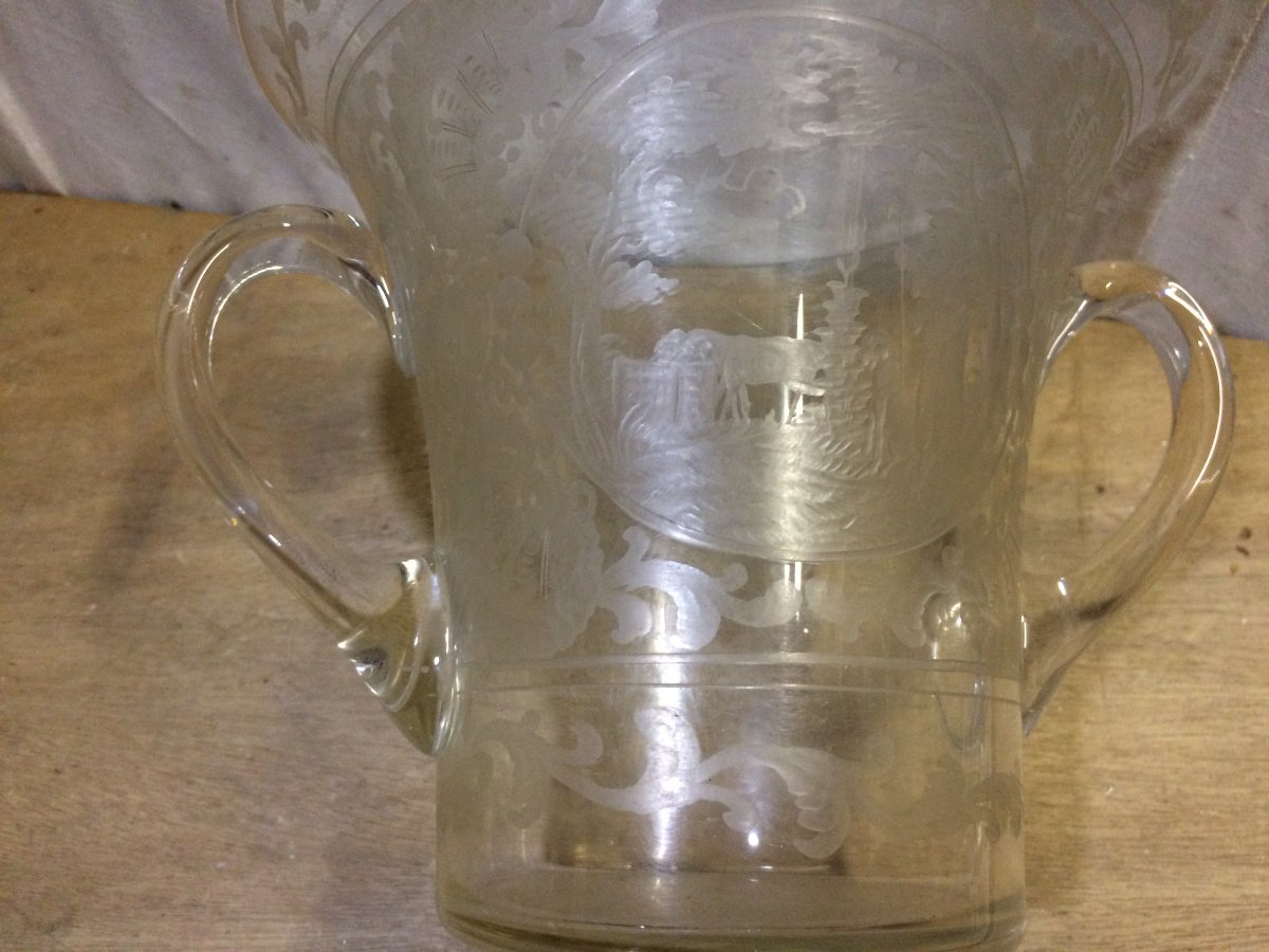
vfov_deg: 48.2
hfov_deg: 61.7
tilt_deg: -58.5
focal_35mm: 29
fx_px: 1063
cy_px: 476
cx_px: 634
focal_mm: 4.15
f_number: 2.2
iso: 320
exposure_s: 1/33
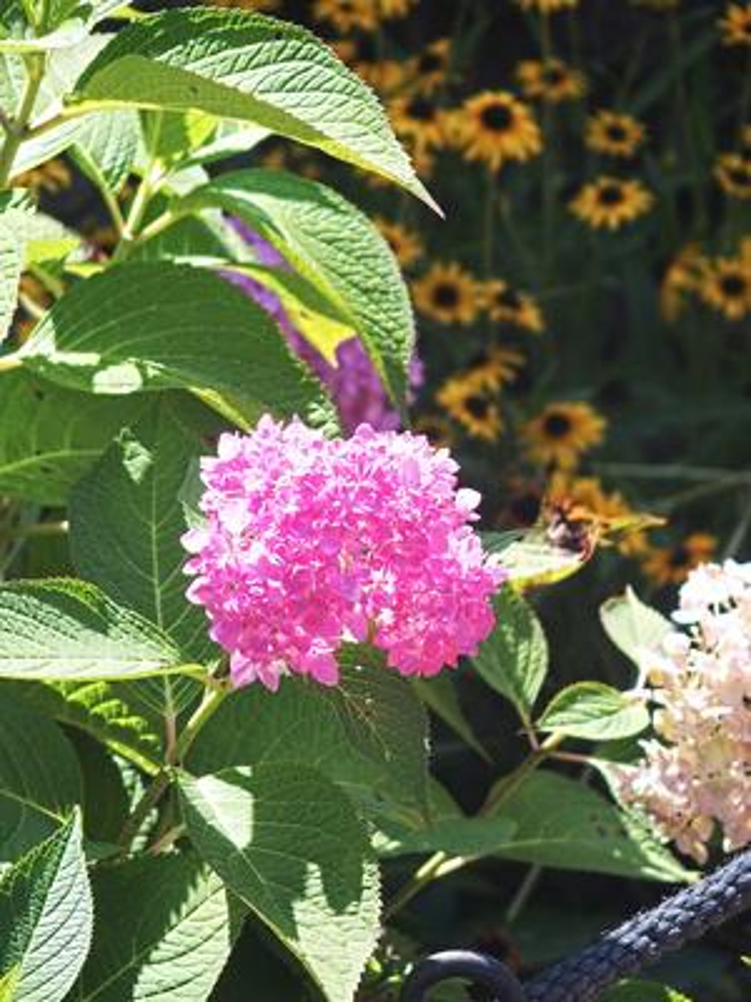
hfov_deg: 6.1
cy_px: 501
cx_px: 376
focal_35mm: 242
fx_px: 7000
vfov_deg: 8.2
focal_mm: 51.4
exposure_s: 1/640
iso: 100
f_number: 3.5
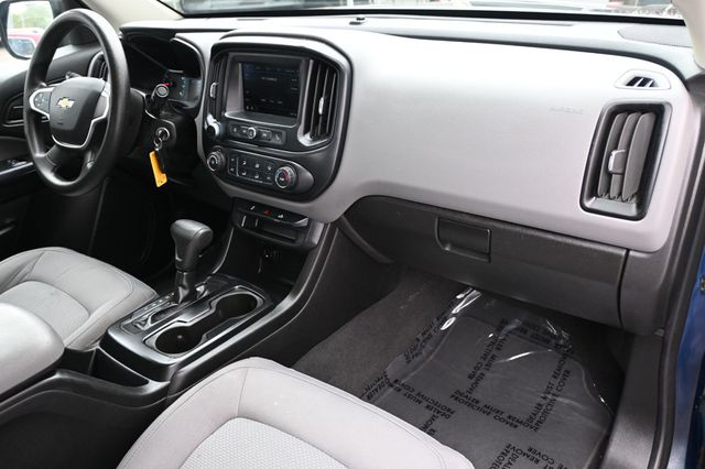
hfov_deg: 63.2
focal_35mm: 29
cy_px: 234
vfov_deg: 44.6
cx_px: 352
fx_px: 572
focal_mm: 19.5
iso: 720
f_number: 3.8
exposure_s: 1/125
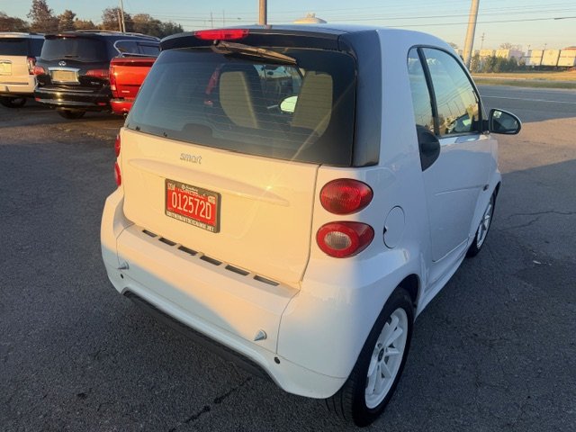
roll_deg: -0.3
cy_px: 216
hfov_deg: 71.6
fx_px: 399
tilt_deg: -20.3
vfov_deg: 56.8
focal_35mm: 24
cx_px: 288
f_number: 1.78
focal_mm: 6.76
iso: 80
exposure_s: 1/1855
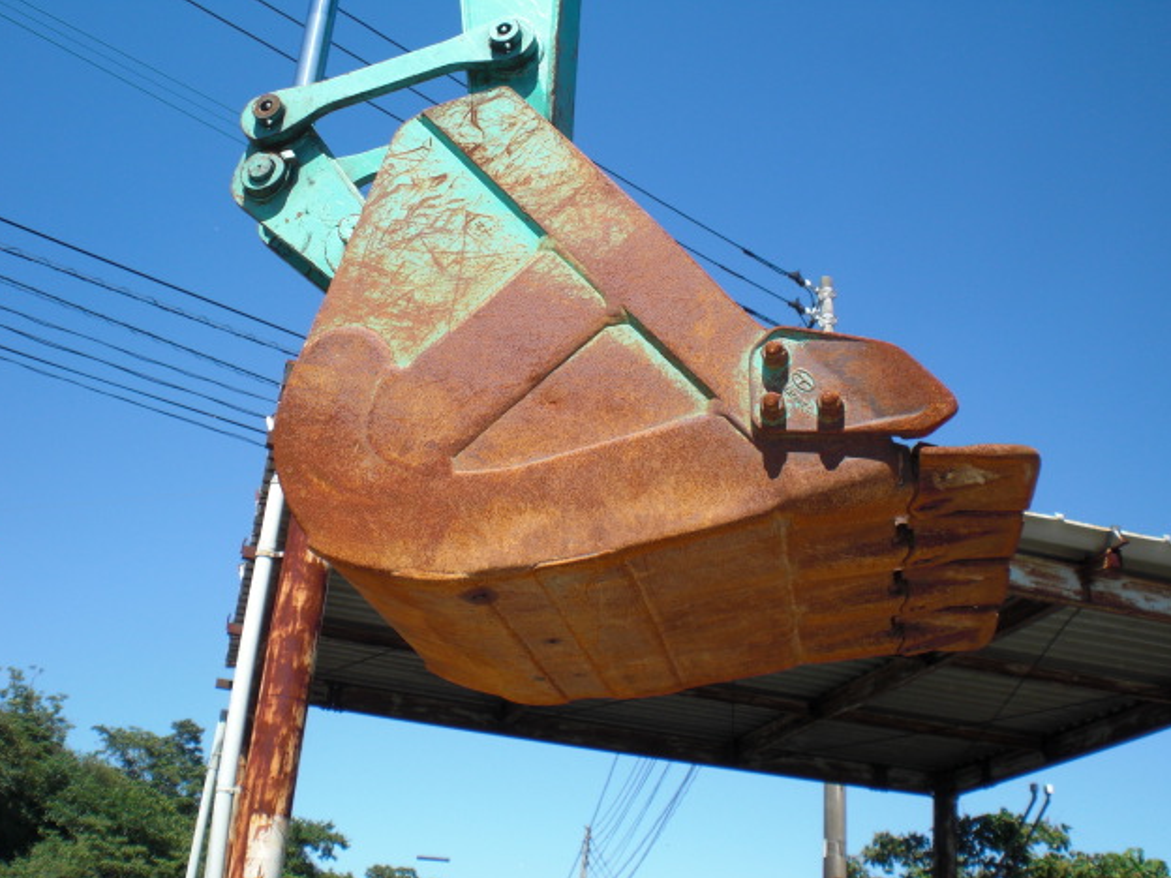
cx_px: 574
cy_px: 448
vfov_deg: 36.8
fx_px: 1319
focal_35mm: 39
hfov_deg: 47.9
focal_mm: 6.3
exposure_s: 1/200
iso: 64
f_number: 5.6
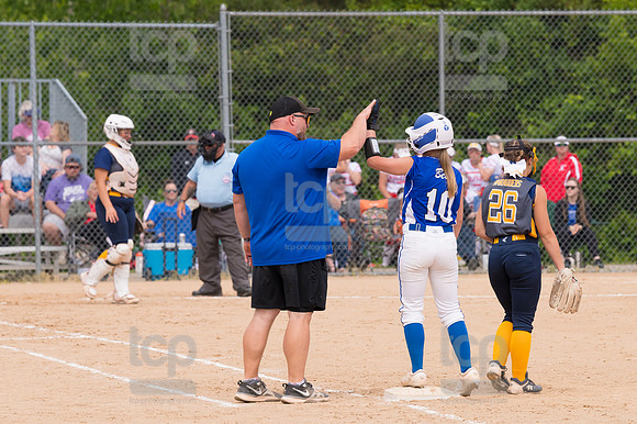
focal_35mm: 277
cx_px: 318
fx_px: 4898
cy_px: 212
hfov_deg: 7.4
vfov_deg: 5.0
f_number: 5.6
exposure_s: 1/1600
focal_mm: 185
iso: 320
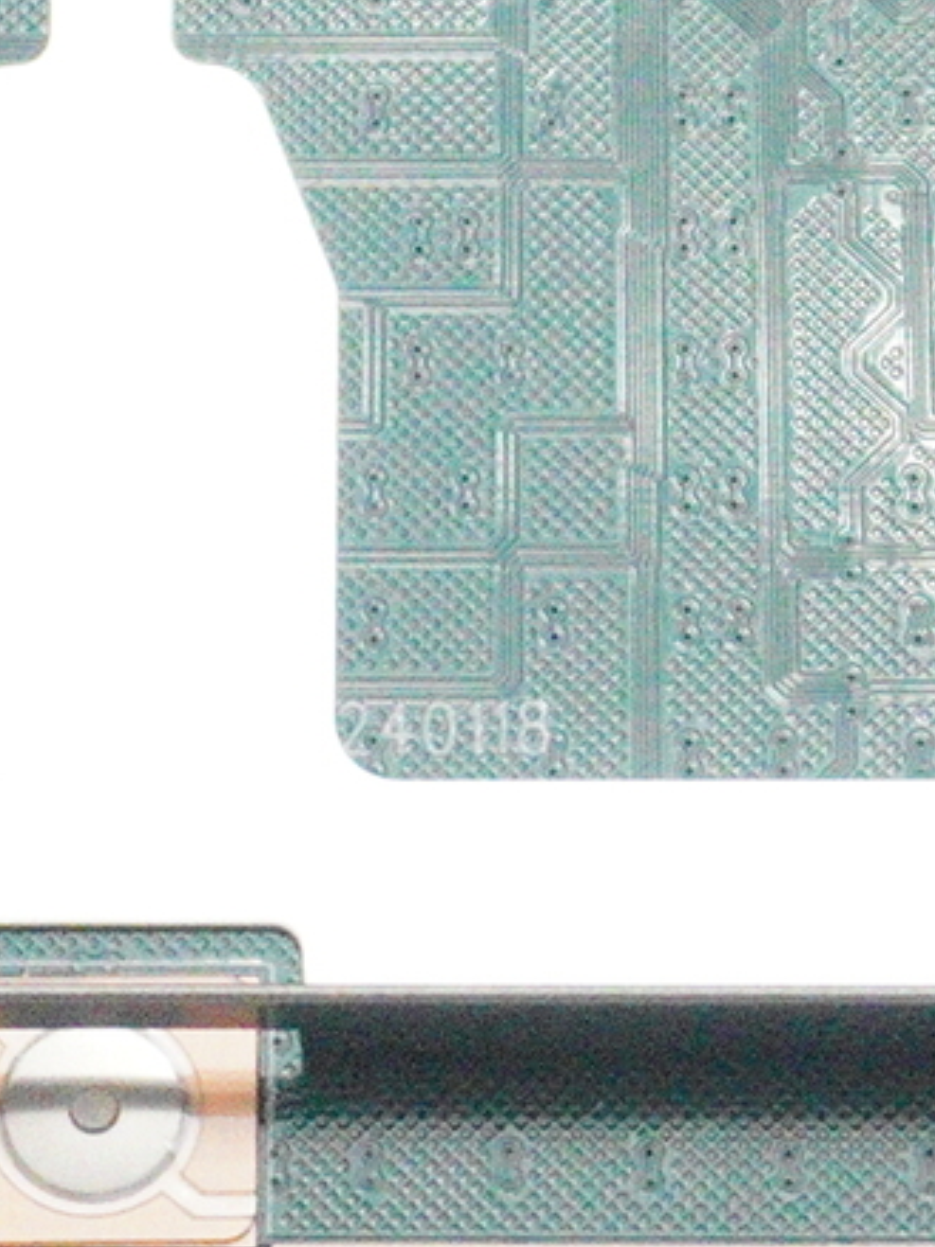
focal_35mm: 222
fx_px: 7990
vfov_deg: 8.9
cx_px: 207
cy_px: 85
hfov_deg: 6.7
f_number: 5.6
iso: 12800
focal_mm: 27
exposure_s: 1/200
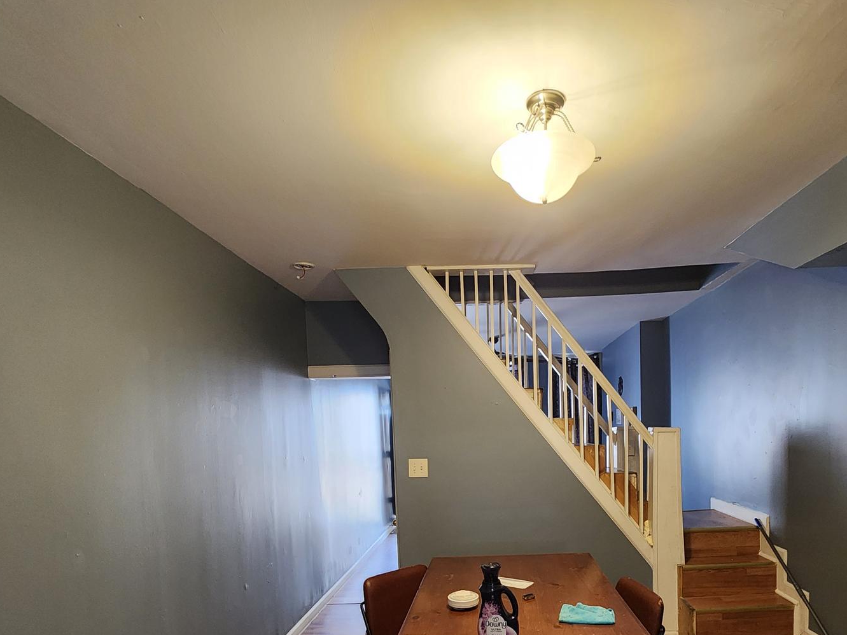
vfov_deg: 63.5
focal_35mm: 20
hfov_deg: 81.3
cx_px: 482
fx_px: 489
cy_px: 446
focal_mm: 2.2
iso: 400
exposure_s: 1/60
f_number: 2.2
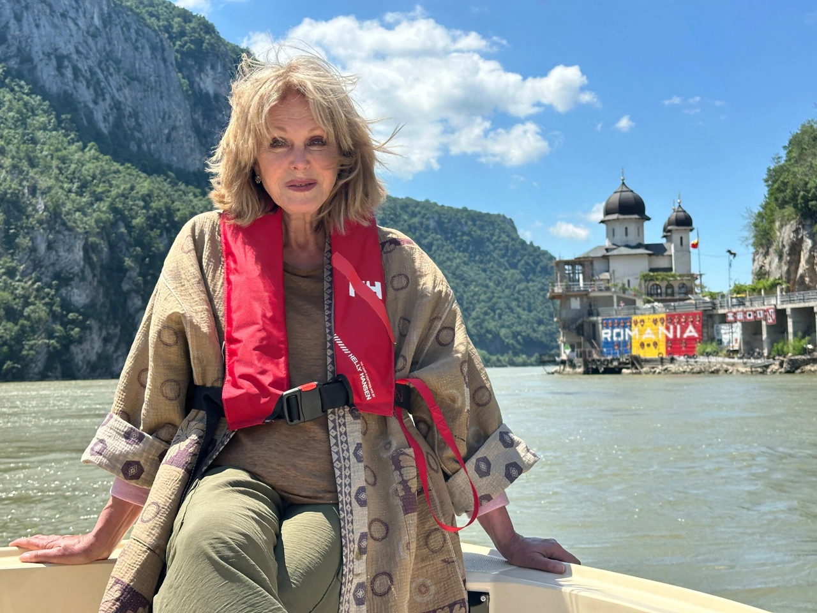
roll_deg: +1.0
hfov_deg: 39.7
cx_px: 408
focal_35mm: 48
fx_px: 1133
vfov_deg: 30.3
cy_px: 306
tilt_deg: +2.3
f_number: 1.78
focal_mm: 6.86
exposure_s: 1/3257
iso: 64
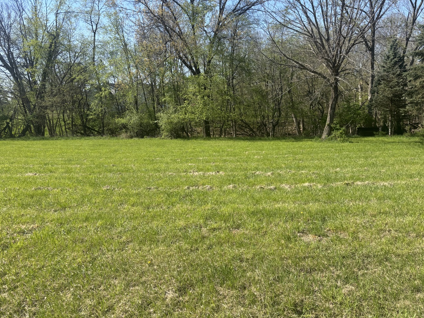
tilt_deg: -9.9
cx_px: 232
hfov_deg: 61.5
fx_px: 355
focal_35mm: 29
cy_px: 159
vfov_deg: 48.2
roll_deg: +1.6
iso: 50
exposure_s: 1/1984
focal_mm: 5.96
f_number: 1.6
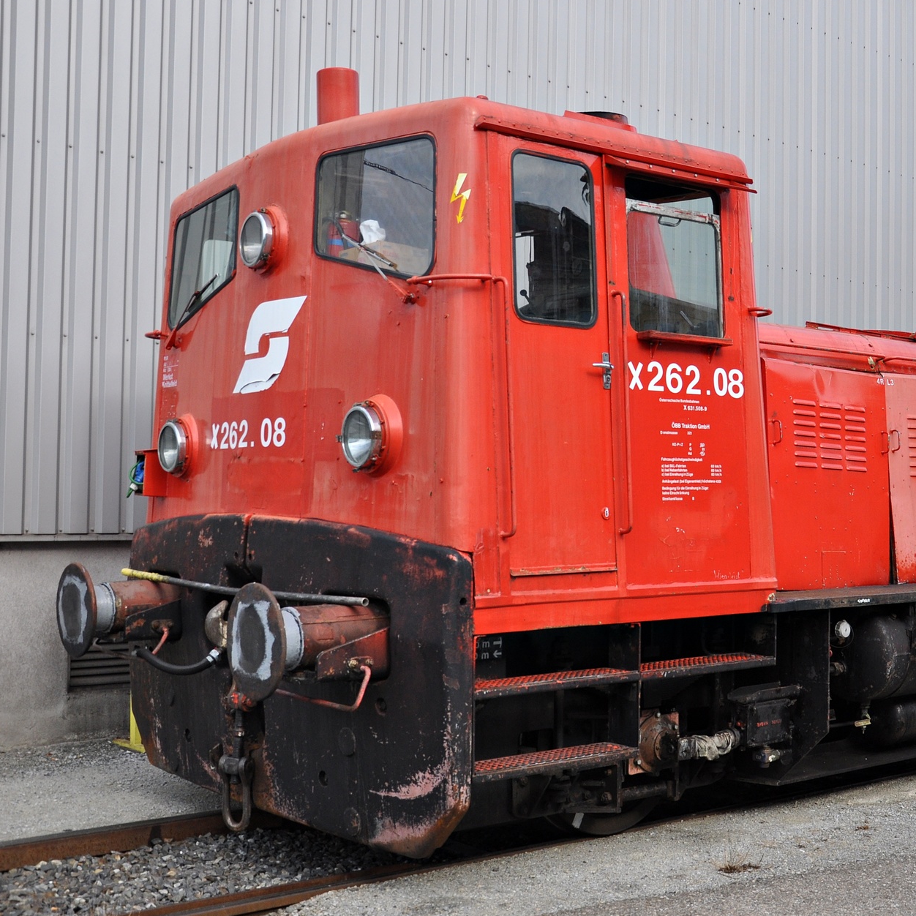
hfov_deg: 38.8
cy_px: 463
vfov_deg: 39.2
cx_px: 593
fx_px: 1287
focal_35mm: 43
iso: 400
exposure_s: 1/1000
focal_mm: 22
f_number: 4.5
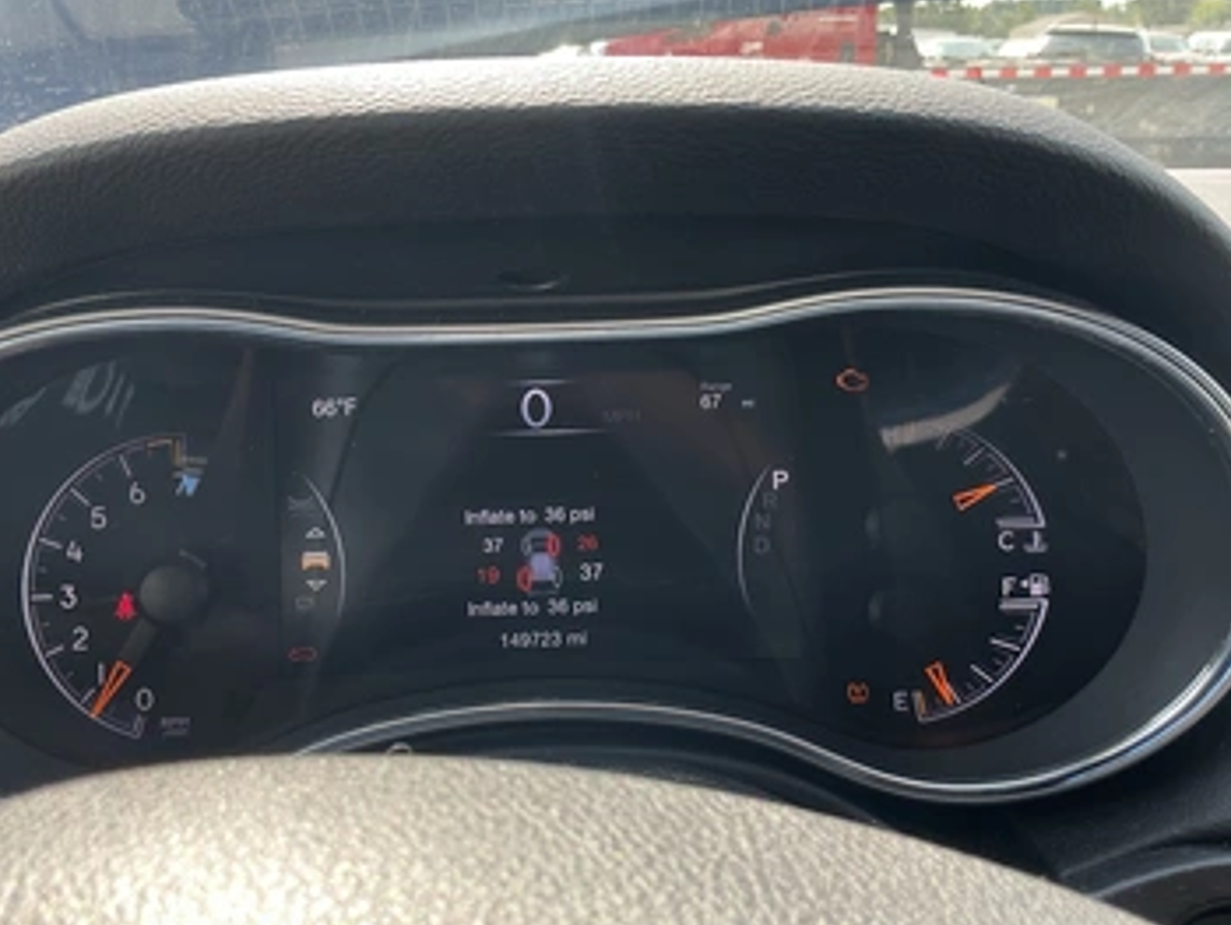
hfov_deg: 56.7
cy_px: 457
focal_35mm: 32
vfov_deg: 44.2
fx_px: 1139
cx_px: 559
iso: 20
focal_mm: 3
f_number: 1.8
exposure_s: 1/122
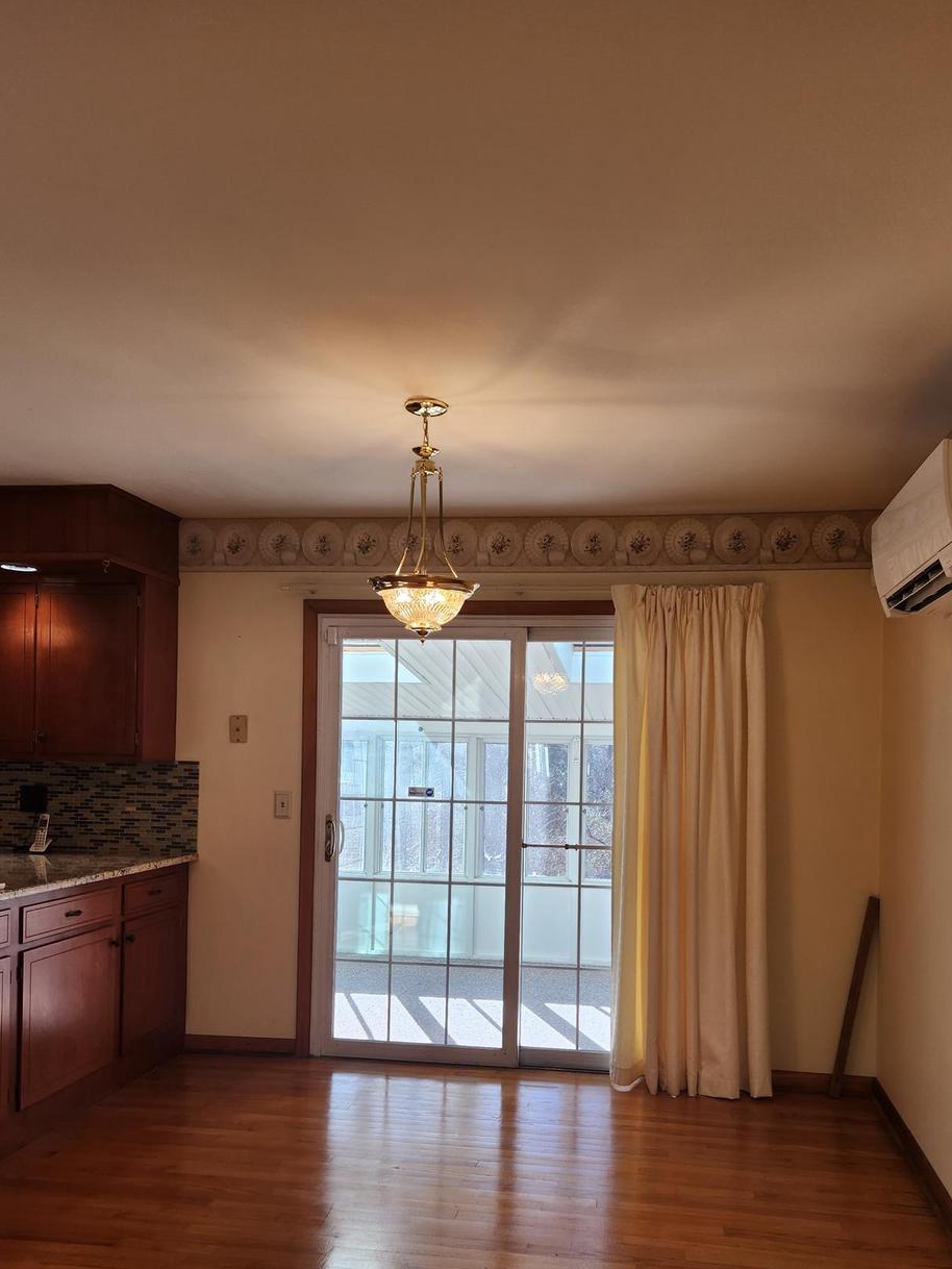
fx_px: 1063
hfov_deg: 48.2
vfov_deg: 61.2
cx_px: 501
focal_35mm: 29
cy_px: 751
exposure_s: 1/180
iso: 80
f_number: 1.8
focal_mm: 5.4
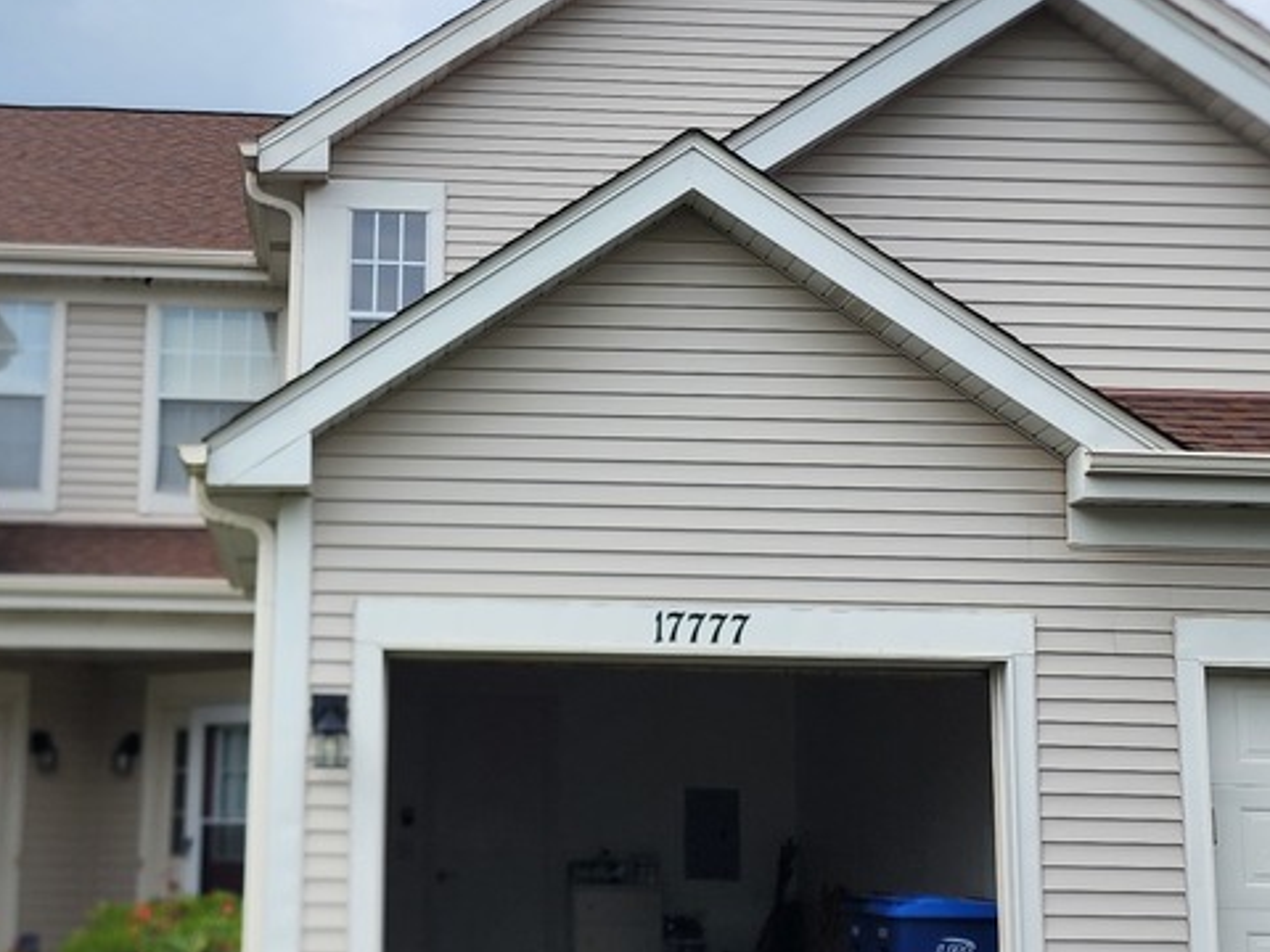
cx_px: 452
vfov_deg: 21.3
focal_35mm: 69
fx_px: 2531
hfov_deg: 28.0
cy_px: 391
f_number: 1.8
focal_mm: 6.4
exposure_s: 1/1765
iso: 12
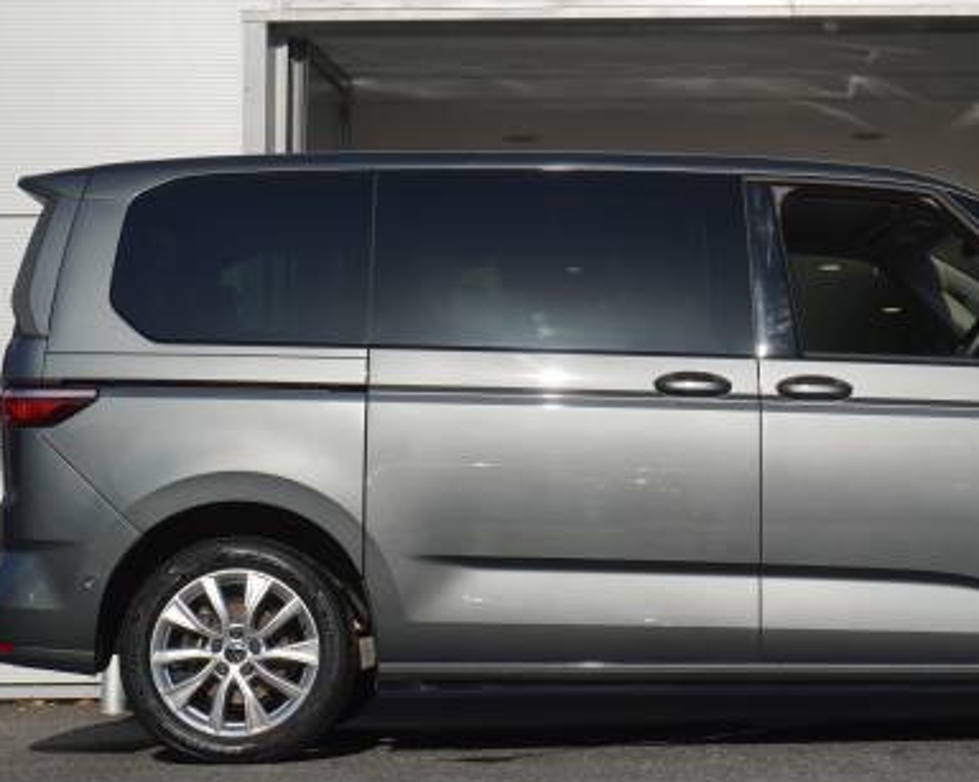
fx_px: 2514
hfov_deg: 21.8
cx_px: 747
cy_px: 341
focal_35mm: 87
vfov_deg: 17.7
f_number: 8
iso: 100
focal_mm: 37
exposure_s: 1/350
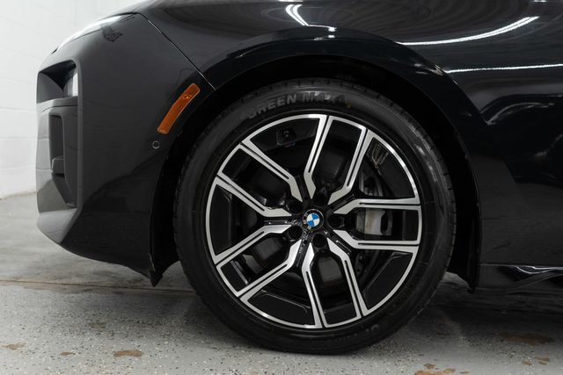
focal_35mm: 42
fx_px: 657
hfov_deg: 46.4
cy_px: 188
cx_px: 282
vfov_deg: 31.9
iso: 250
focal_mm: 28
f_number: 3.2
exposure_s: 1/40
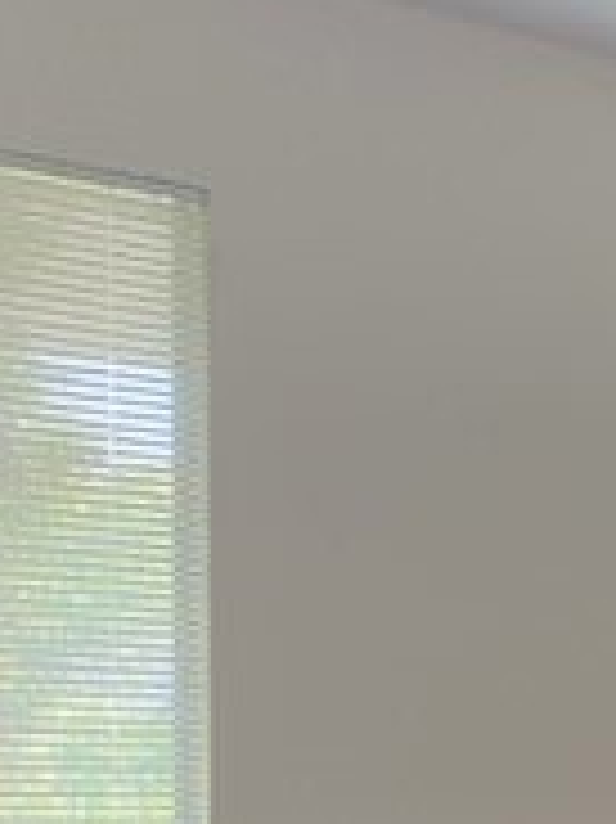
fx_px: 2162
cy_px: 959
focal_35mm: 91
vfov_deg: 20.3
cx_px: 1075
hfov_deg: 14.5
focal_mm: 4.25
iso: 125
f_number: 1.8
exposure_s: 1/60
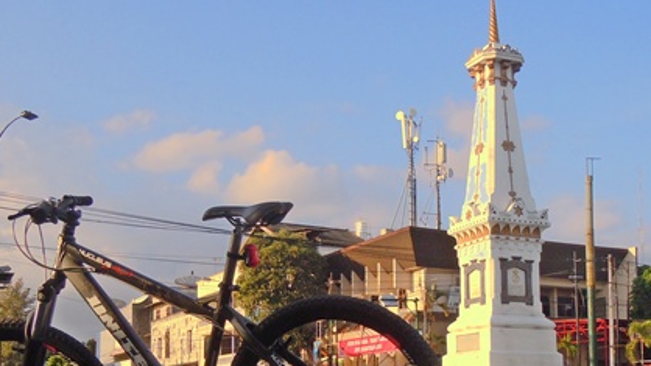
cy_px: 301
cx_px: 333
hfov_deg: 41.3
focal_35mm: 50
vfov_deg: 23.5
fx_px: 863
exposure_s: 1/250
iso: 200
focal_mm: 5.4
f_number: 7
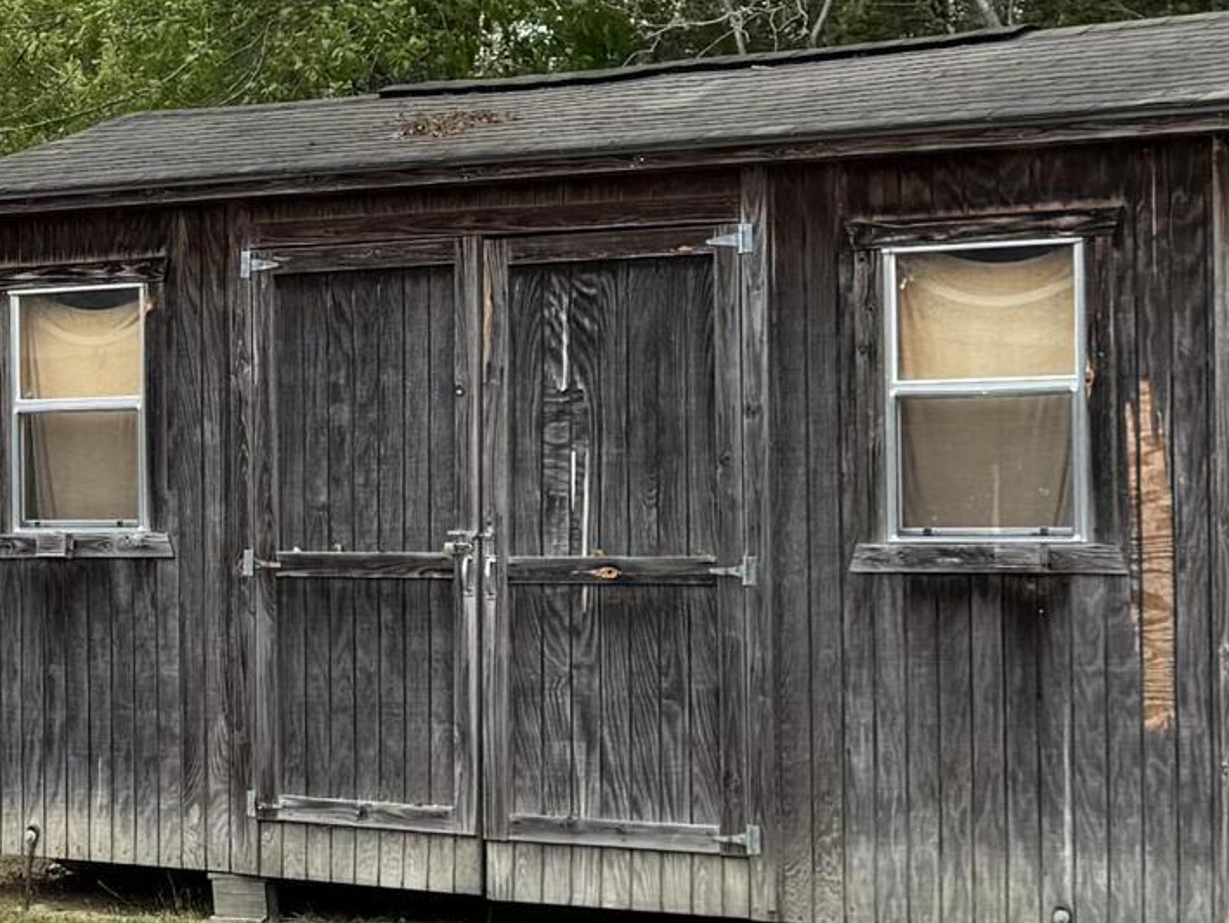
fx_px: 3693
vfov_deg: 14.2
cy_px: 456
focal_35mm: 104
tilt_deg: +0.9
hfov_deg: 17.6
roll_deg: +0.0
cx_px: -390
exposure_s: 1/1339
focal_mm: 6.76
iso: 80
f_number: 1.78
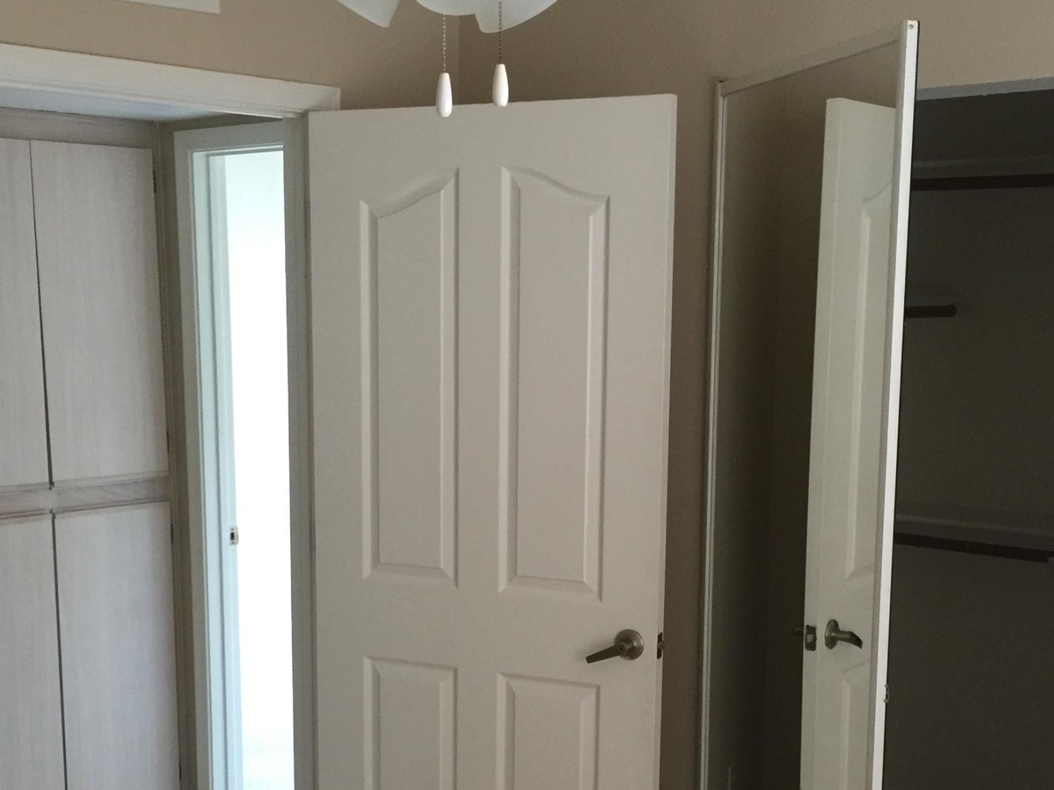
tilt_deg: -11.8
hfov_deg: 36.2
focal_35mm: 53
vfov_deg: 27.0
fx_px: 1614
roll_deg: -1.7
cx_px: 503
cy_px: 624
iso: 125
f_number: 2.2
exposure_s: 1/8
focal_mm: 4.15
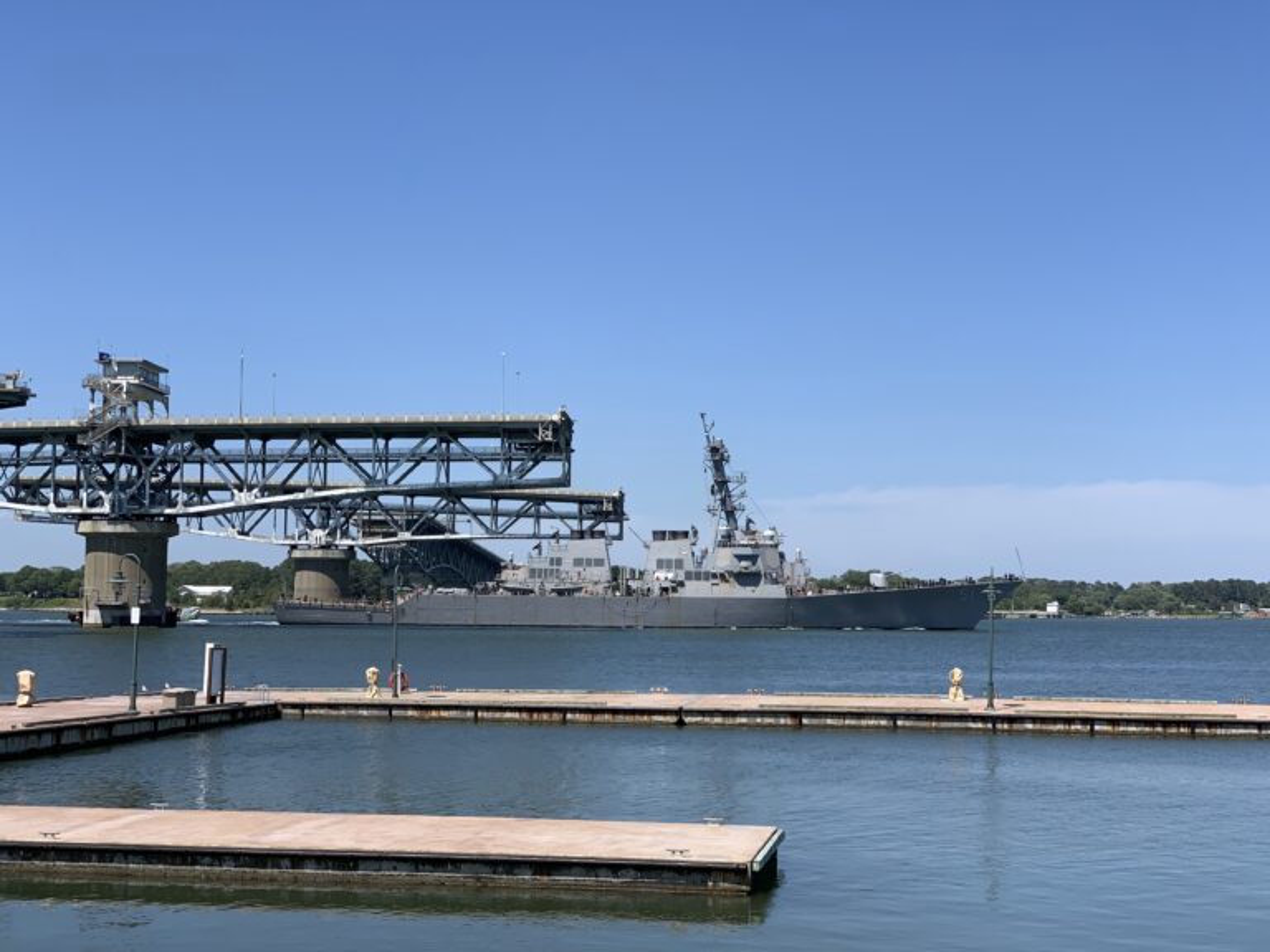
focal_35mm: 52
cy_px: 476
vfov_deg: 28.0
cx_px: 635
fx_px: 1908
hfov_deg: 36.8
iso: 16
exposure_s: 1/1332
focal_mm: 6
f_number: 2.4
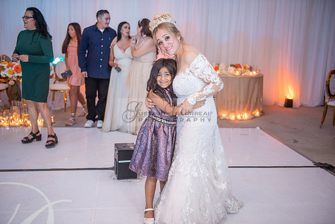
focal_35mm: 40
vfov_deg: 33.4
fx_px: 372
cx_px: 168
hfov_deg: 48.4
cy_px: 112
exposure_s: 1/160
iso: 1000
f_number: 2.8
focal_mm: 40
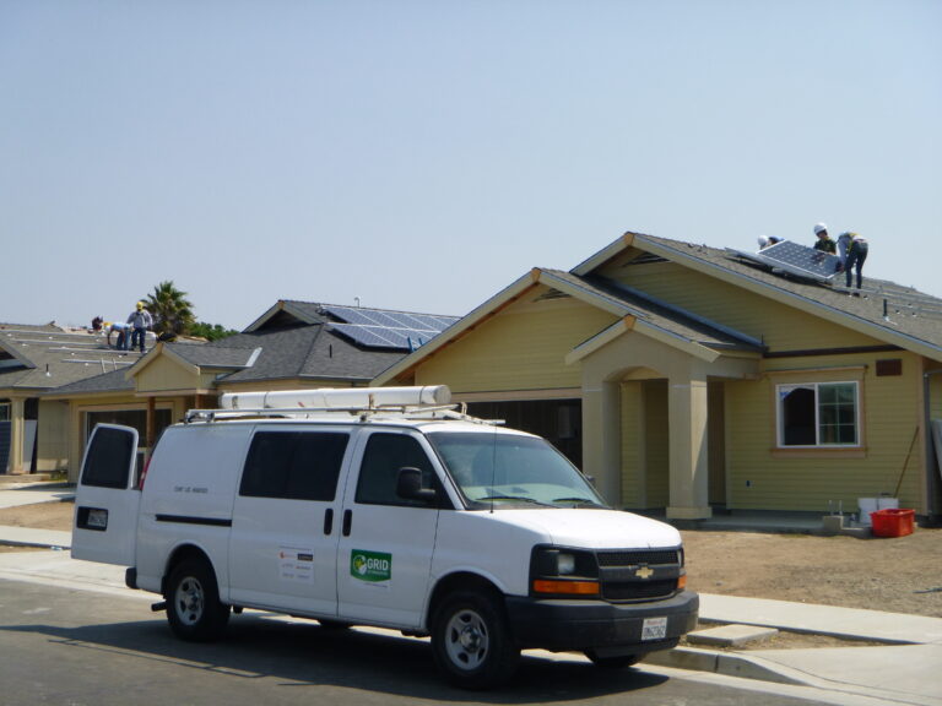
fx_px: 1279
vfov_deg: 30.9
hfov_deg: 40.4
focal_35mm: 47
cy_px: 353
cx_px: 471
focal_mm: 8.4
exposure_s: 1/500
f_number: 4.8
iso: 100
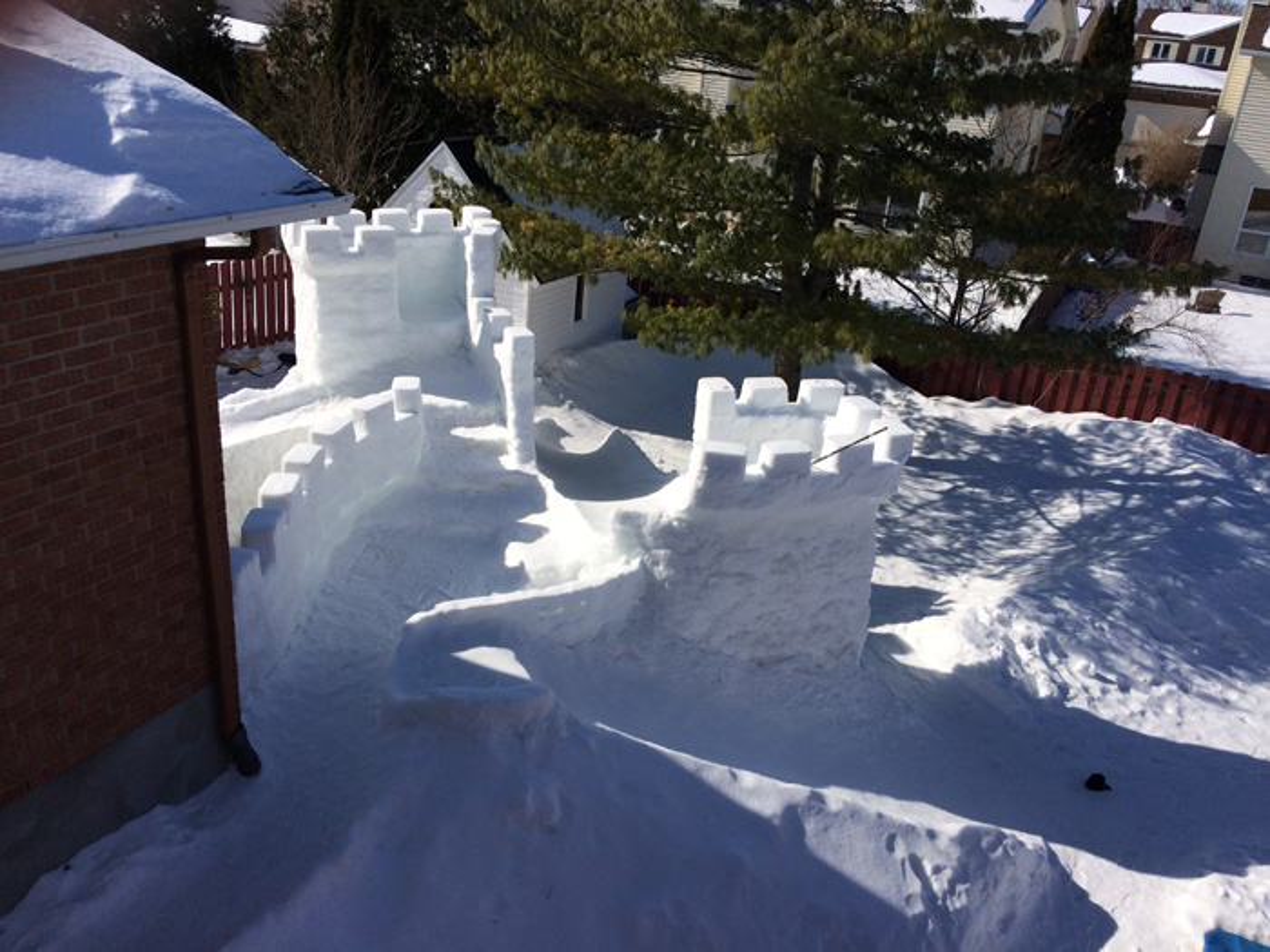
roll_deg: -3.4
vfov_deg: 48.2
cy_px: 476
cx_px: 635
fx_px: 1064
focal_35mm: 29
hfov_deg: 61.7
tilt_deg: -23.2
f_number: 2.2
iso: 40
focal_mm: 4.15
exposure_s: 1/4566
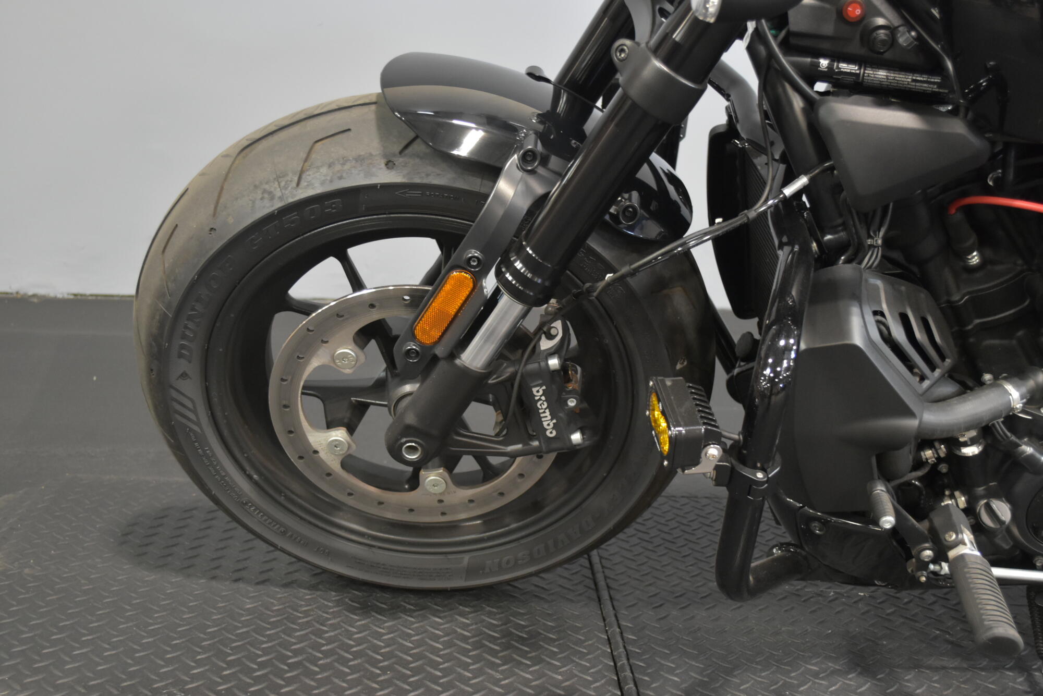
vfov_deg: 31.9
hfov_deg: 46.4
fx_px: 1217
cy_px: 348
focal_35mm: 42
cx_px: 522
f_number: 4.5
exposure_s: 1/13
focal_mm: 28
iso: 1600
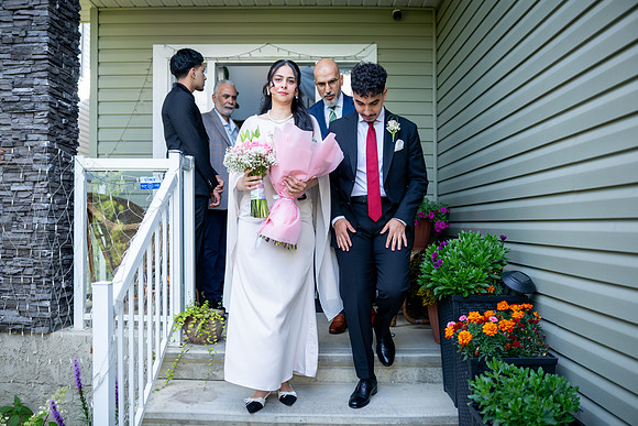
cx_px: 319
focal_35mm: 29
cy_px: 213
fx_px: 520
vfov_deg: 44.5
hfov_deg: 63.0
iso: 160
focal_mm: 28
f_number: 2
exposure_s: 1/250
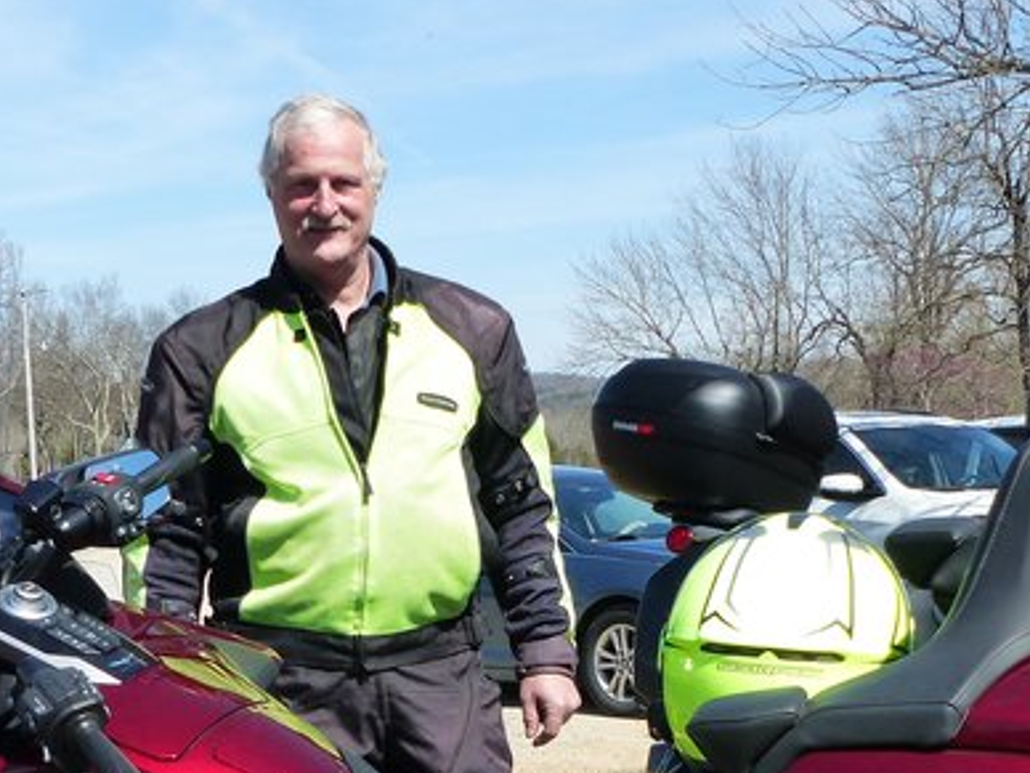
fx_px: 1904
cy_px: 696
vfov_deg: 22.4
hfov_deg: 30.2
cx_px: 565
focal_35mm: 64
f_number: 4
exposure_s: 1/800
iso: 160
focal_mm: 5.6
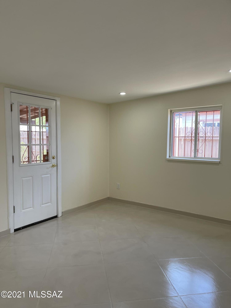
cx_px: 116
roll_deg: -1.2
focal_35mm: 26
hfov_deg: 53.1
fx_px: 231
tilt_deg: -3.1
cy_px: 154
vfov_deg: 67.3
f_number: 1.6
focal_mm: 5.1
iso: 50
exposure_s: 1/120
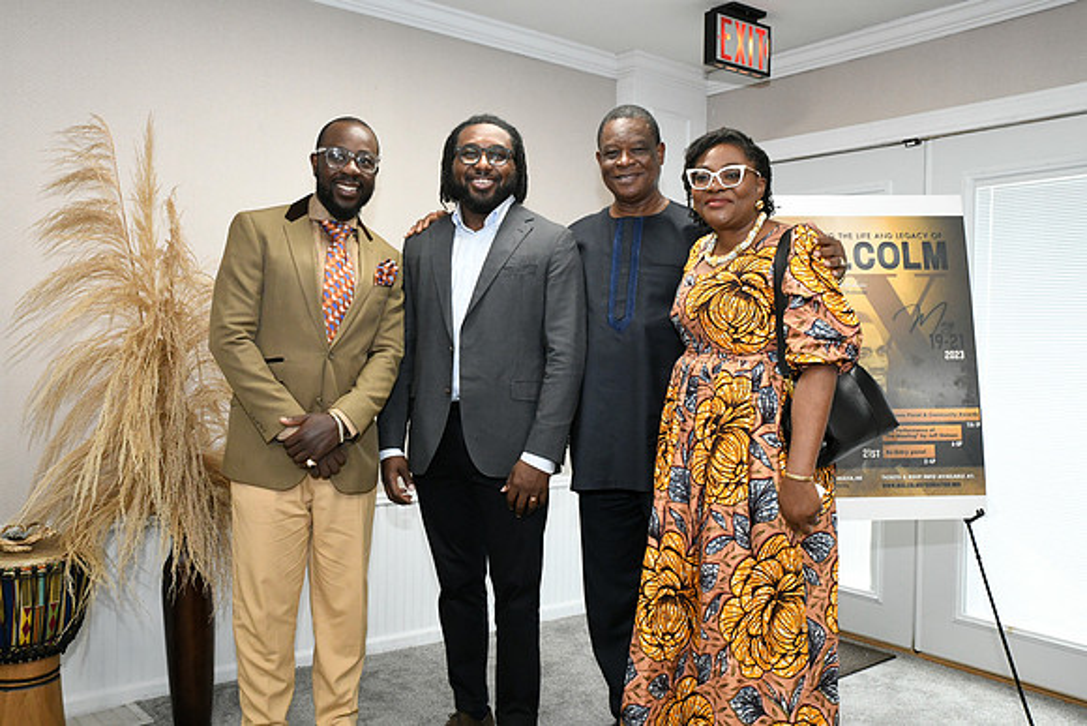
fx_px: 966
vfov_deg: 41.1
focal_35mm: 32
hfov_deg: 58.7
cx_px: 544
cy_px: 363
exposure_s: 1/80
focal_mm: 32
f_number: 11
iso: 6400
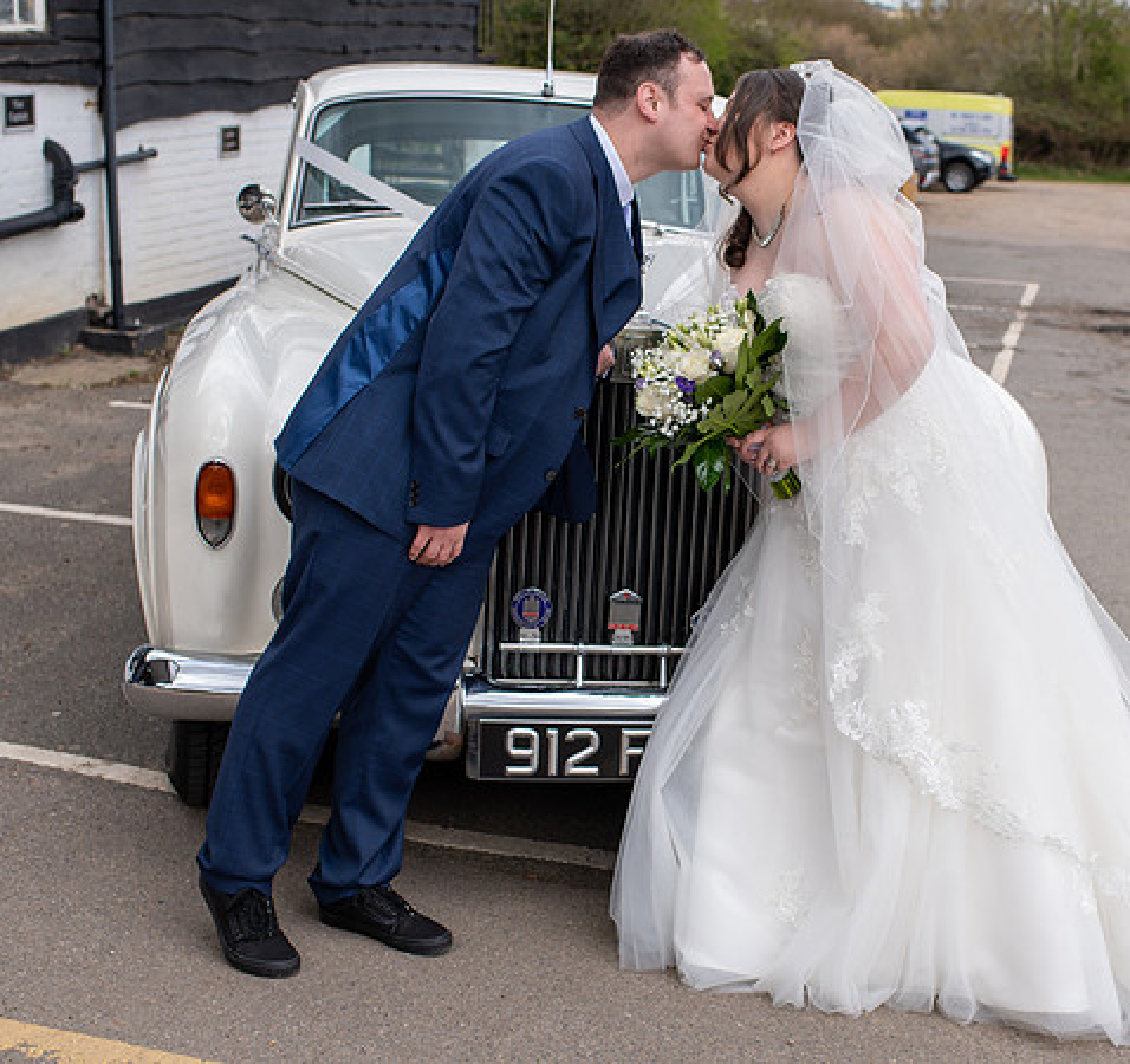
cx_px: 754
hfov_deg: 30.6
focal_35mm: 57
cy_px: 534
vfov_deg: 29.1
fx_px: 2053
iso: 100
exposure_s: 1/320
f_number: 4
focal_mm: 35
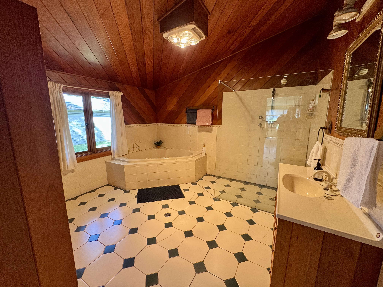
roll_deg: +1.4
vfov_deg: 85.7
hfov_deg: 102.1
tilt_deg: -7.6
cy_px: 144
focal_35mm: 14
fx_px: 155
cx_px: 192
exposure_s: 1/100
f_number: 2.2
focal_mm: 2.22
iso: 125
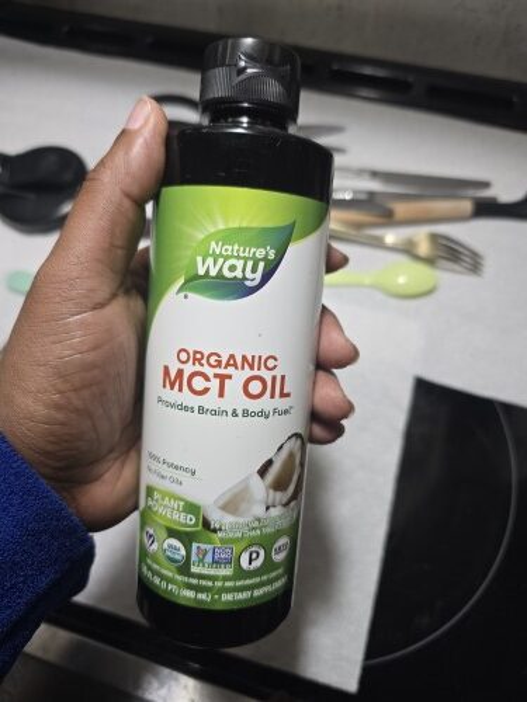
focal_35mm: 23
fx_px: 467
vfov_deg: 73.9
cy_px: 351
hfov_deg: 58.9
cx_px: 264
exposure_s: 1/120
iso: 200
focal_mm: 6.3
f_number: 1.7
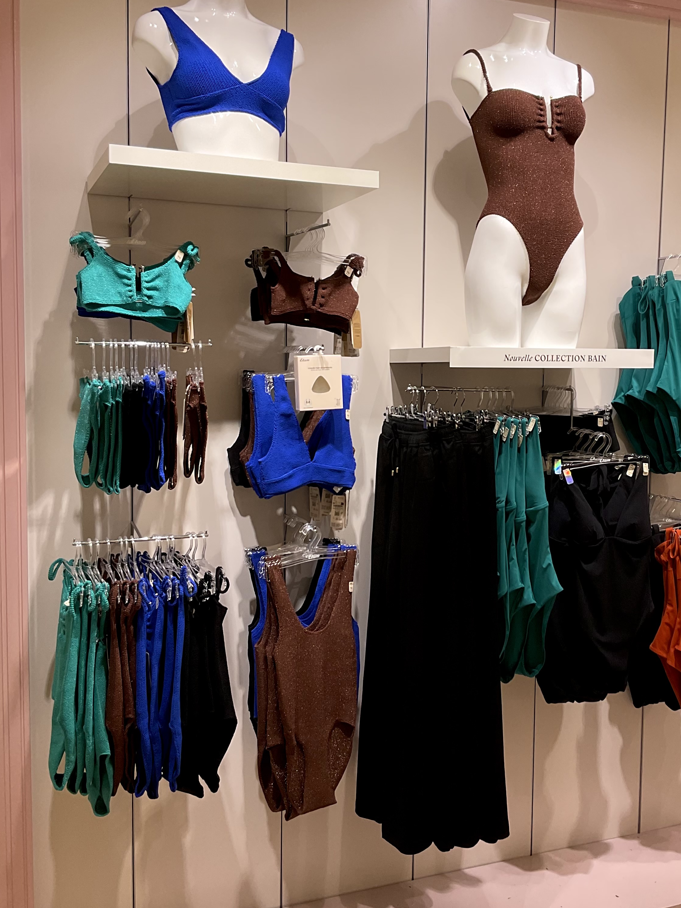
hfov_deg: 36.6
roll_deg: -0.3
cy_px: 434
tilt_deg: -5.2
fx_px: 1023
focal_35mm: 39
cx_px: 421
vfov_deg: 47.8
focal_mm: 3
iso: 20
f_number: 1.8
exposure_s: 1/100
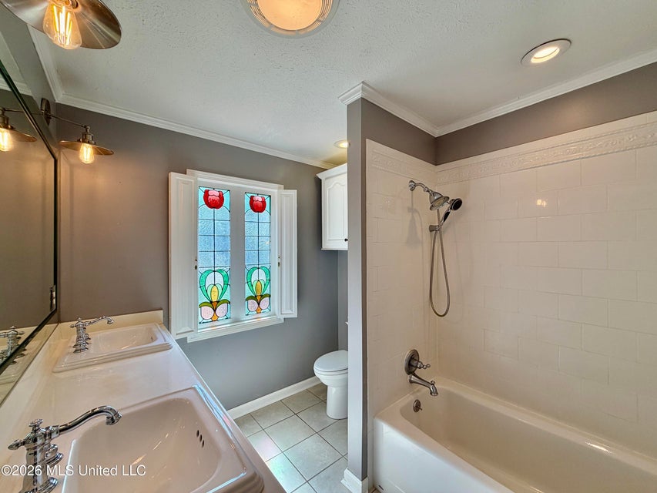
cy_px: 246
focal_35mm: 14
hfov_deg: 102.1
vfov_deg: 85.7
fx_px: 266
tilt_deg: +0.2
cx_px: 328
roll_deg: +0.9
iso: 64
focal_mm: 2.22
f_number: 2.2
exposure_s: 1/120
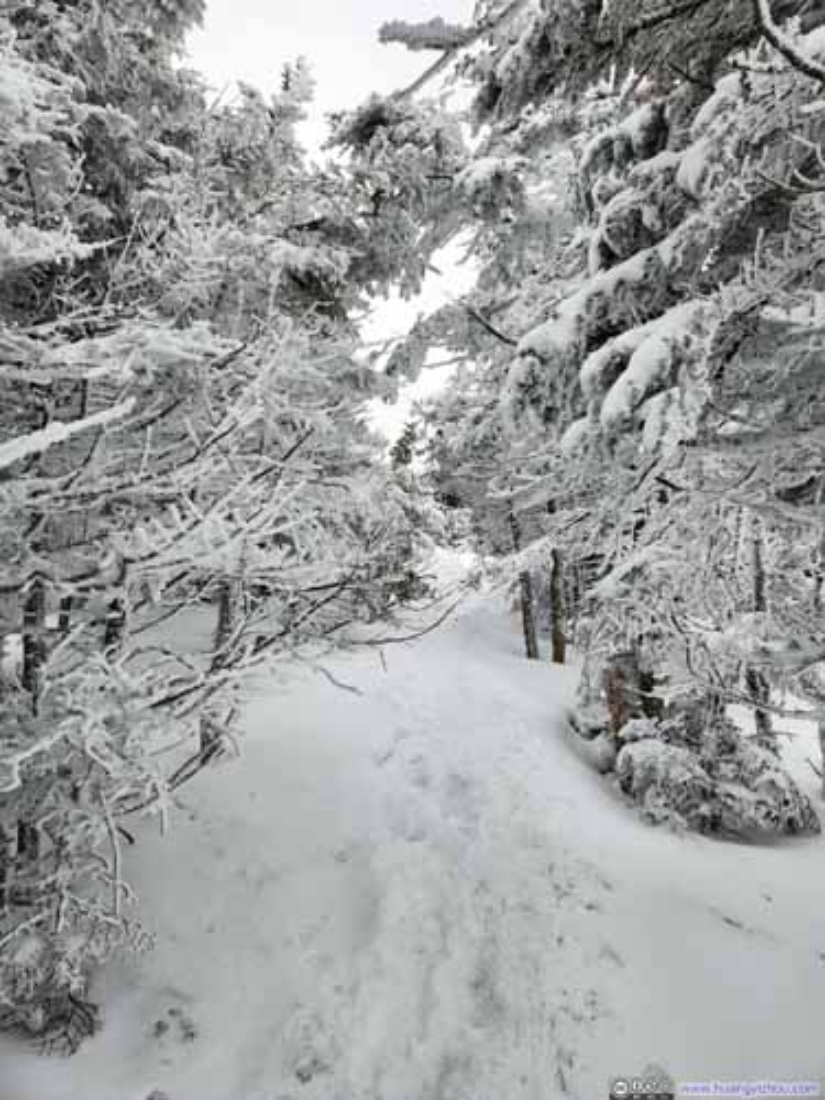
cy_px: 550
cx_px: 412
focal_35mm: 23
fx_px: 731
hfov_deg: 58.9
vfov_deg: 73.9
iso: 20
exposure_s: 1/180
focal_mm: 5.4
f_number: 1.8
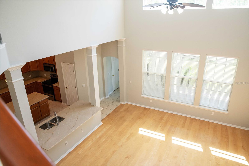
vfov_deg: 53.1
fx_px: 166
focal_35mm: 24
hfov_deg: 73.8
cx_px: 124
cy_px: 83
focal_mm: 24
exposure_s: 1/250
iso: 1000
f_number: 5.6
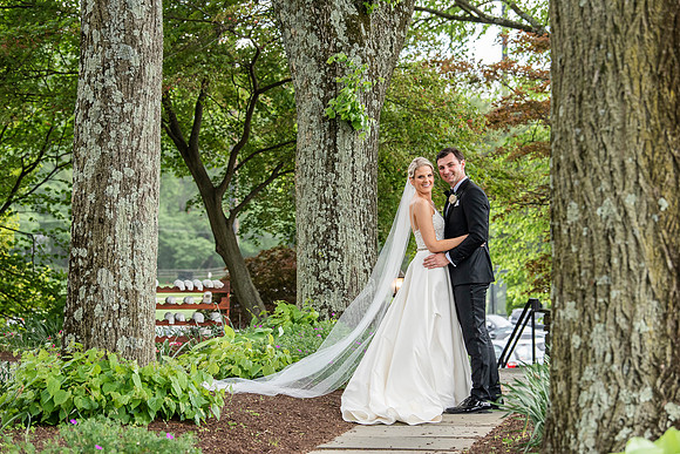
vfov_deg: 13.4
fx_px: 1927
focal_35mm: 102
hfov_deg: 20.0
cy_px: 227
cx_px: 340
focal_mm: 102
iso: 1000
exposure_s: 1/400
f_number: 4.5
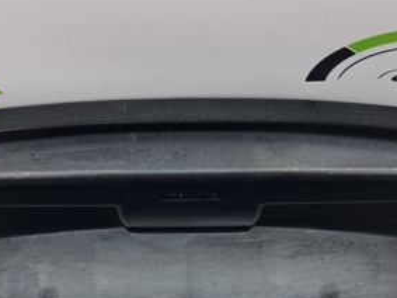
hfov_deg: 31.7
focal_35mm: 61
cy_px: 271
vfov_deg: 23.4
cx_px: 187
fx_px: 699
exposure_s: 1/60
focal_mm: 4
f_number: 1.8
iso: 50
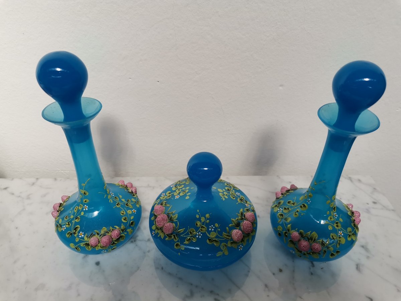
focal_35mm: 26
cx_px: 200
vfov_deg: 53.1
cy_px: 150
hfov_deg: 67.3
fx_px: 301
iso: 50
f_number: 1.8
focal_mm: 4.75
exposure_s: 1/314
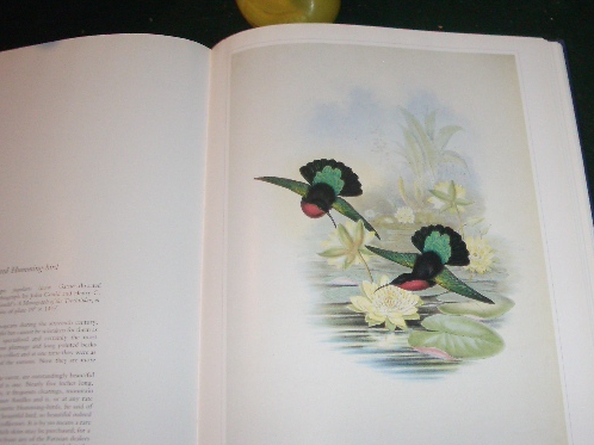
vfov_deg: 32.2
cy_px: 222
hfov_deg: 41.9
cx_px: 358
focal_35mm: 45
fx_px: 772
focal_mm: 5.8
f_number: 2.6
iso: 200
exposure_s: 1/60
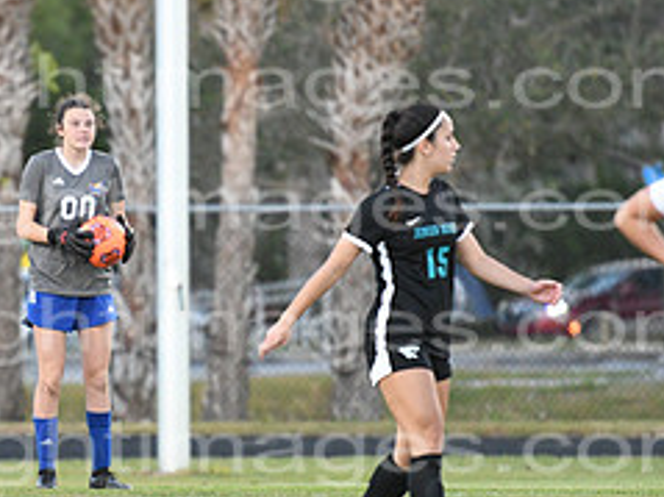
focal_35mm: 700
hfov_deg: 2.8
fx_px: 13421
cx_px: 92
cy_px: 271
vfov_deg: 2.1
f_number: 2.8
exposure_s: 1/800
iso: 2500
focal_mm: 200
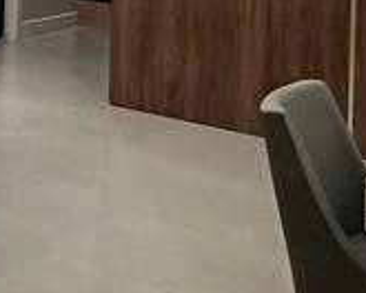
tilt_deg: +0.7
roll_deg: -1.7
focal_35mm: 85
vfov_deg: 16.4
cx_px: -348
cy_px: -149
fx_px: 921
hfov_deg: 17.1
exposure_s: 1/120
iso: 250
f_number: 2.2
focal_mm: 2.22
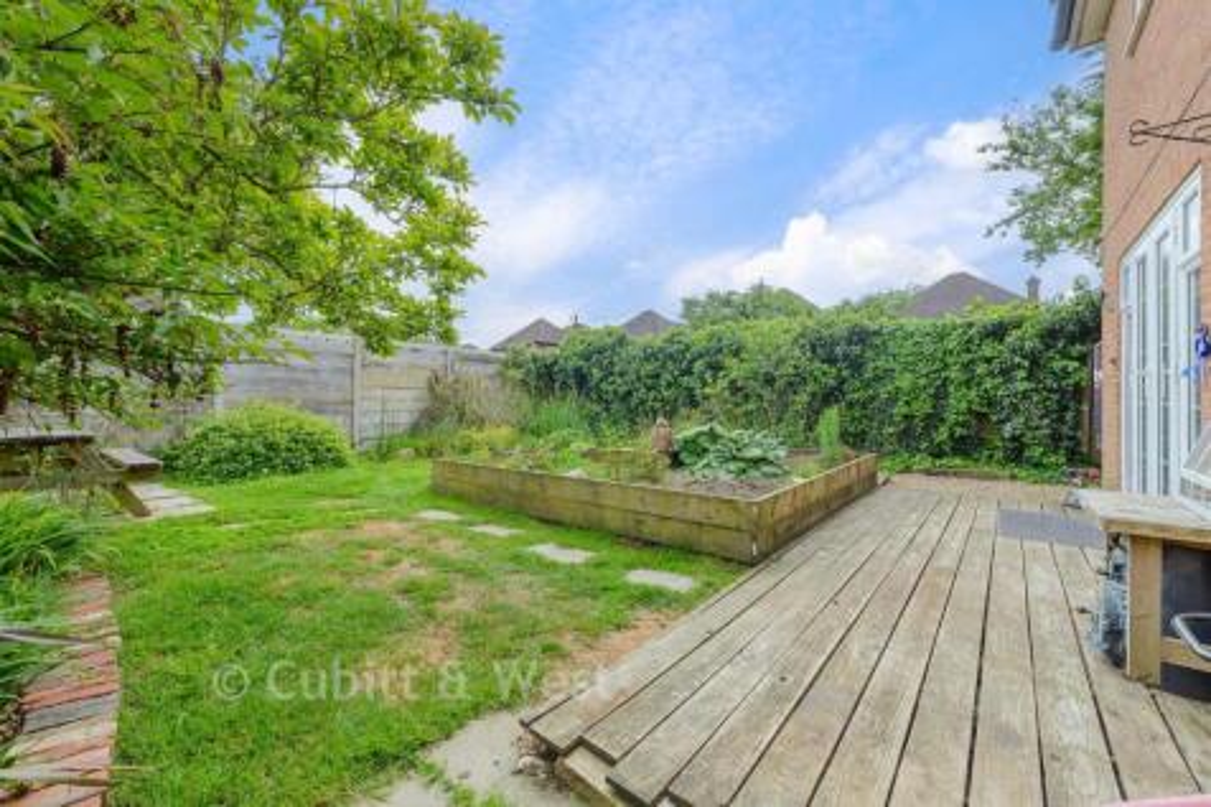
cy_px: 404
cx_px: 606
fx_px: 471
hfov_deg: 104.3
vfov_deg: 81.2
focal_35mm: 14
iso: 100
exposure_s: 1/160
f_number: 8
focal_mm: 14
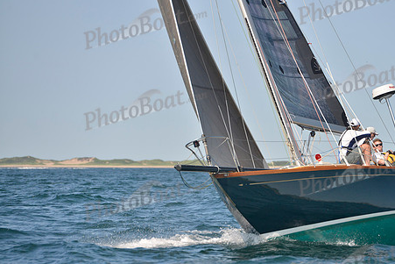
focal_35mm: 257
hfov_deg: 8.0
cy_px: 141
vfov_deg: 5.4
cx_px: 253
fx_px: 2821
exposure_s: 1/1000
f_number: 5.6
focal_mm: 200
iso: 400
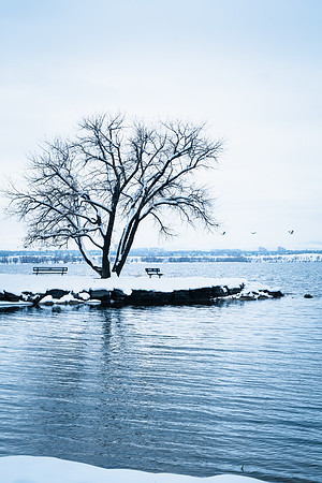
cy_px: 242
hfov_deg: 22.6
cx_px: 161
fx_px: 805
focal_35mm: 60
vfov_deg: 33.4
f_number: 7.1
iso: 200
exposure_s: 1/500
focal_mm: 60
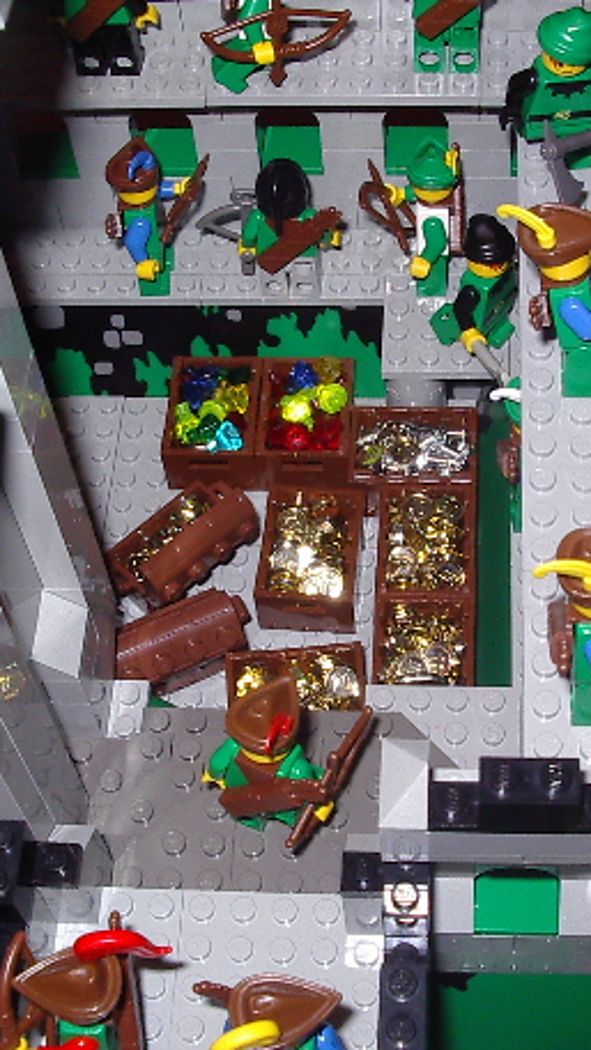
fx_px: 1616
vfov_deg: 36.0
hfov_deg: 20.7
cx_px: 350
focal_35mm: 58
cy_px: 515
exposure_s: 1/60
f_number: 4.8
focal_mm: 5.8
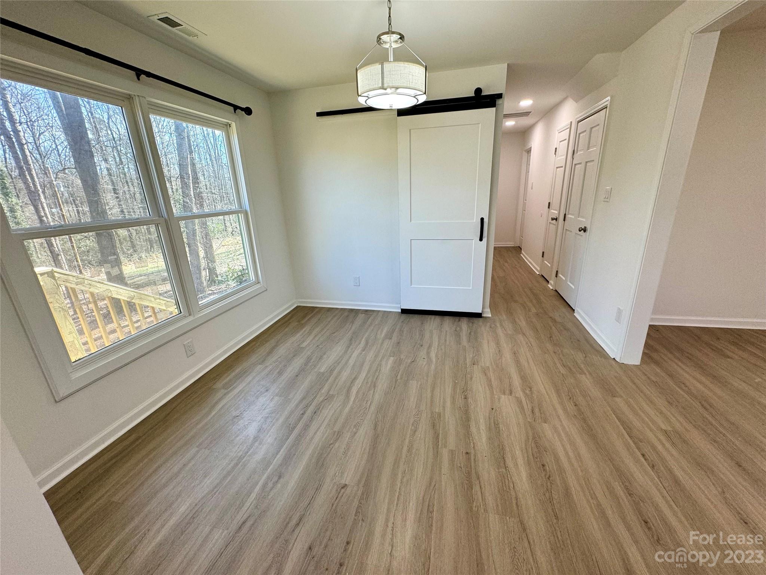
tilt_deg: -18.4
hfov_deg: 102.1
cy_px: 288
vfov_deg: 85.7
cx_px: 383
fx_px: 310
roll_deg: +2.0
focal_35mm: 14
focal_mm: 2.22
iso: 100
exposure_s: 1/120
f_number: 2.2
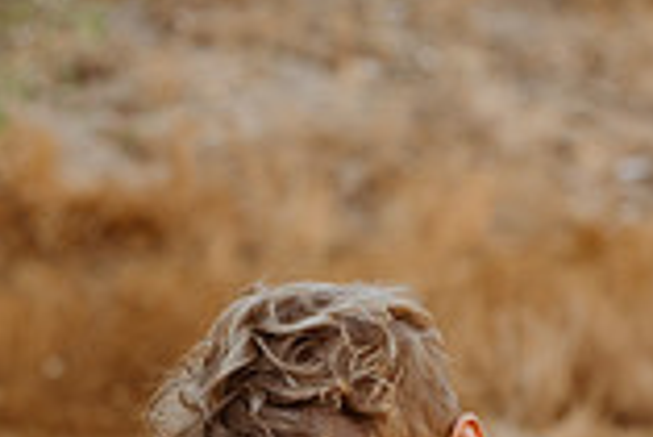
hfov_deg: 14.3
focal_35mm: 143
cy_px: 649
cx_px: 387
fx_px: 2596
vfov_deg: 9.4
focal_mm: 50
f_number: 2.8
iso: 200
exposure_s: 1/200
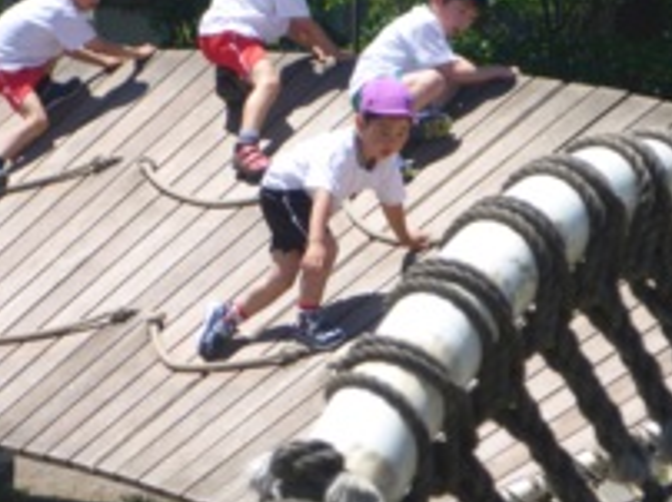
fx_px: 4305
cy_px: 166
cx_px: 373
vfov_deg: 6.7
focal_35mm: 222
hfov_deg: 8.9
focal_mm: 22.8
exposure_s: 1/500
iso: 160
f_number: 5.9
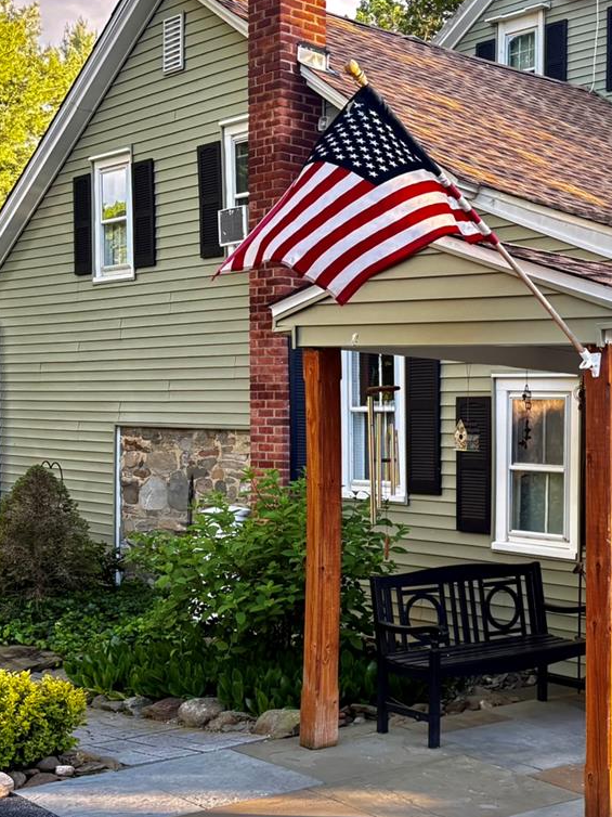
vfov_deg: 36.0
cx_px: 586
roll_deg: -0.1
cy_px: 504
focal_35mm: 53
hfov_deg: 26.3
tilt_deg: -4.3
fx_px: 1250
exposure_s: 1/234
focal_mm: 5.96
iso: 100
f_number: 1.6
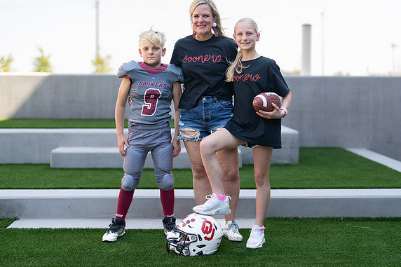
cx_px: 212
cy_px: 120
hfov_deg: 32.4
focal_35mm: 62
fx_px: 690
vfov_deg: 21.9
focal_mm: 50
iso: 100
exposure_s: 1/1600
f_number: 1.2
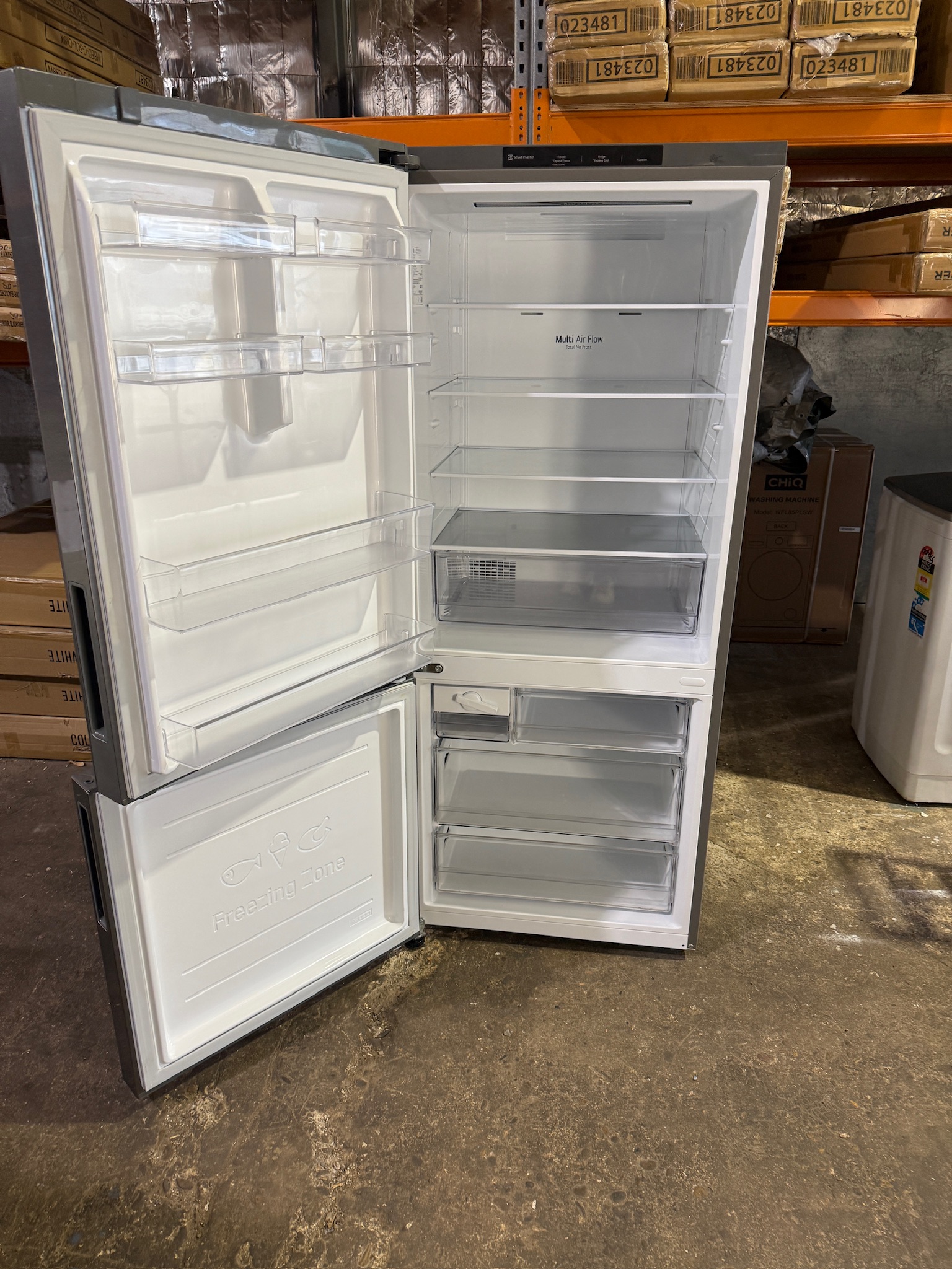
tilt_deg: -16.5
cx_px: 476
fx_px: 880
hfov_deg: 56.8
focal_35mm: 24
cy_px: 634
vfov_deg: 71.6
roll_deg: +1.7
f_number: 1.78
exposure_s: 1/100
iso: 200
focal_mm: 6.76
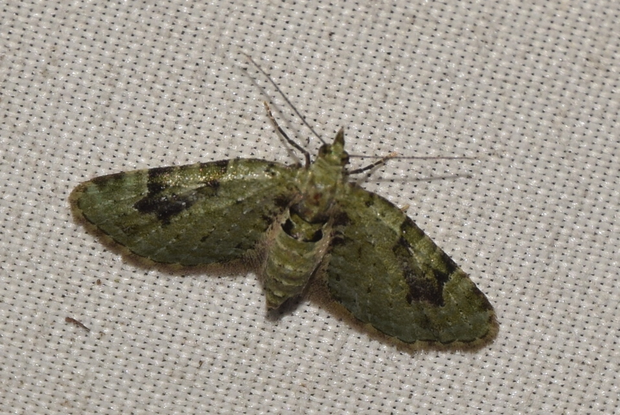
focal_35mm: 210
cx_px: 310
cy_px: 208
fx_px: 3620
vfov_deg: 6.6
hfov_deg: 9.8
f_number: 10
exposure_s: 1/160
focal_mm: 140
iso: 125
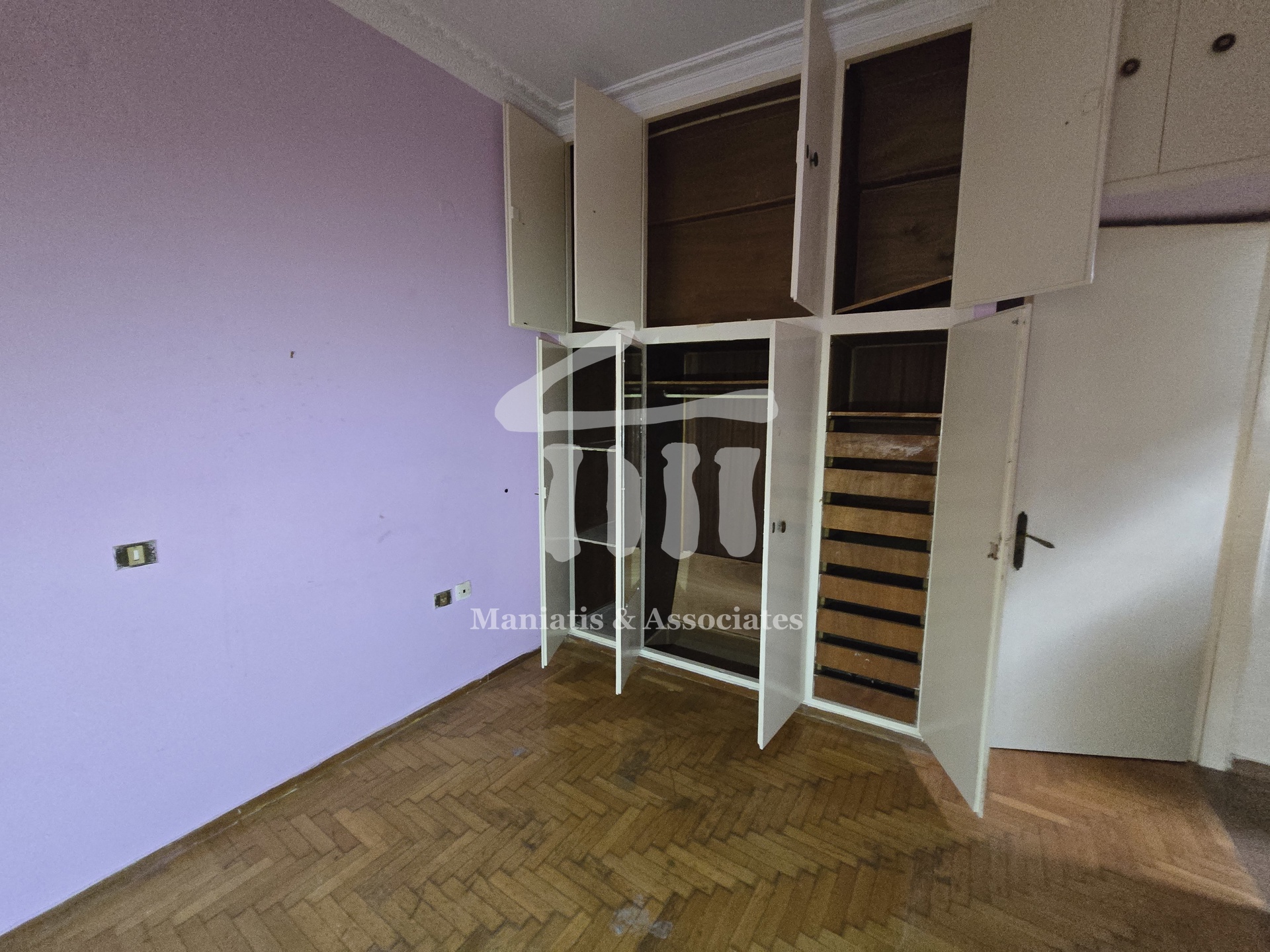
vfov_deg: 89.9
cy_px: 476
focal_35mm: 13
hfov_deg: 106.2
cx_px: 635
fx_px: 477
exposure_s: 1/60
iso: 1600
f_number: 2.2
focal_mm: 2.2
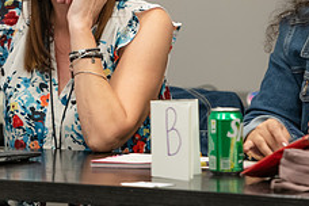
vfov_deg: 3.2
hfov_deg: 4.8
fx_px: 3708
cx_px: 70
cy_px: -9
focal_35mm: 432
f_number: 2.8
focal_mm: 170
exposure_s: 1/200
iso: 1000
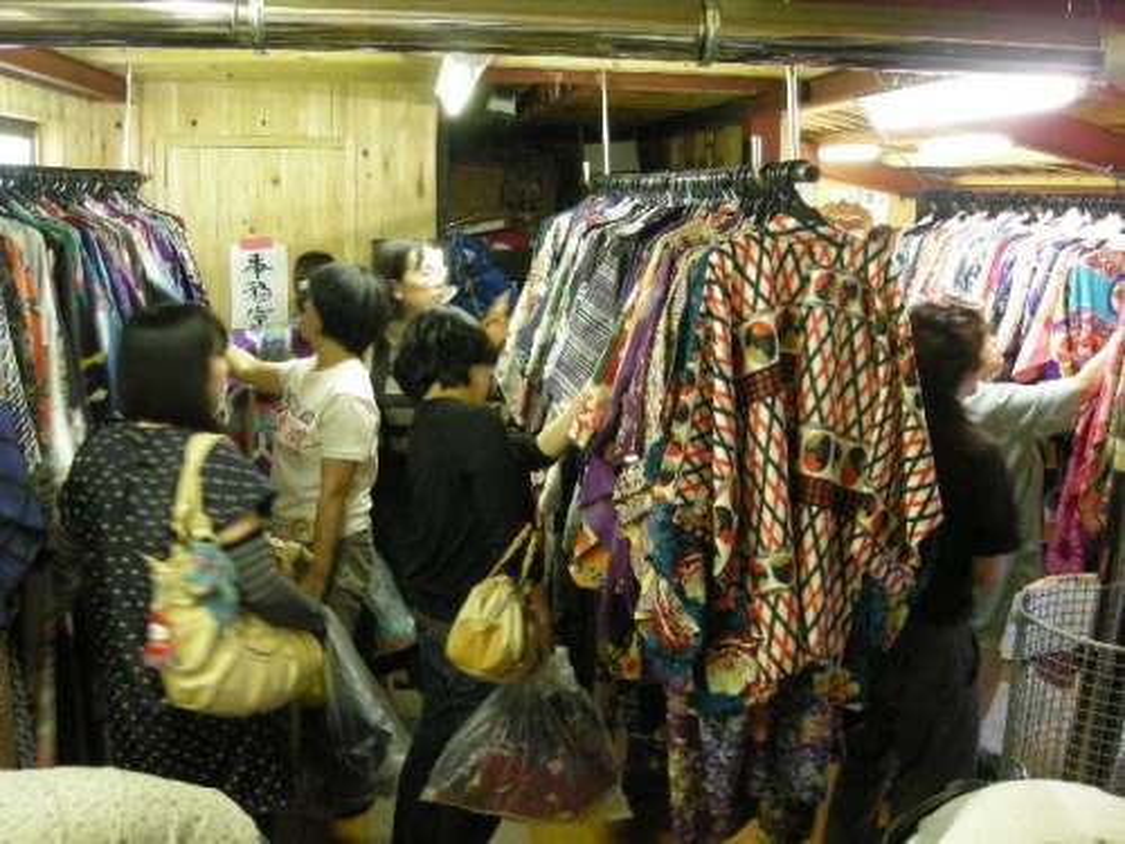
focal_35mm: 35
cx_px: 562
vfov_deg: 40.7
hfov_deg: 52.6
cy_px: 422
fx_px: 1137
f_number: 2.8
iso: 400
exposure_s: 1/15.7
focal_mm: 5.7
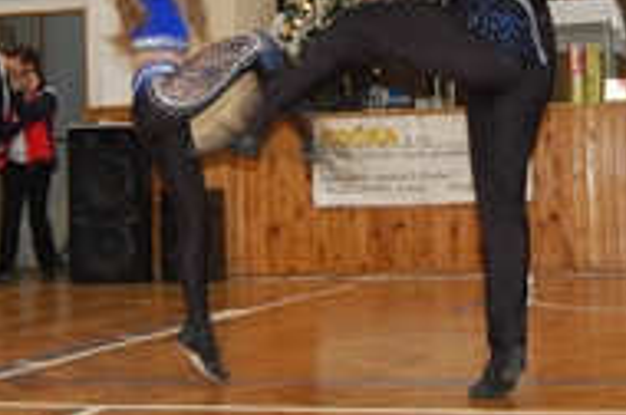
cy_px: 115
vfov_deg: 15.6
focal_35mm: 87
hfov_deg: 23.4
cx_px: 343
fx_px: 1510
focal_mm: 22
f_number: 3.8
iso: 400
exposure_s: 1/60
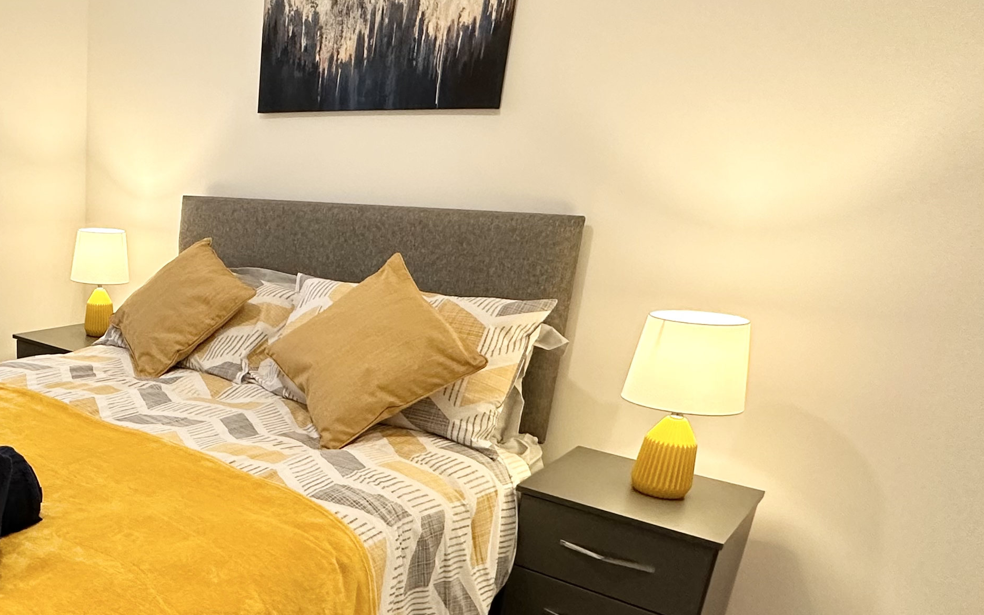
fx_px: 858
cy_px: 436
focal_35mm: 32
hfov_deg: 53.2
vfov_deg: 38.7
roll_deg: -1.6
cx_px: 120
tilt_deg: -19.3
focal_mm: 2.22
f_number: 2.2
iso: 250
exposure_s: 1/100
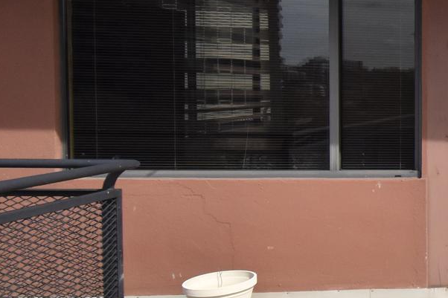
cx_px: 711
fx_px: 634
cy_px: 122
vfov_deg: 26.4
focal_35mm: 51
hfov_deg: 25.8
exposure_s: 1/3200
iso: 800
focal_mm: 10
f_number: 7.1
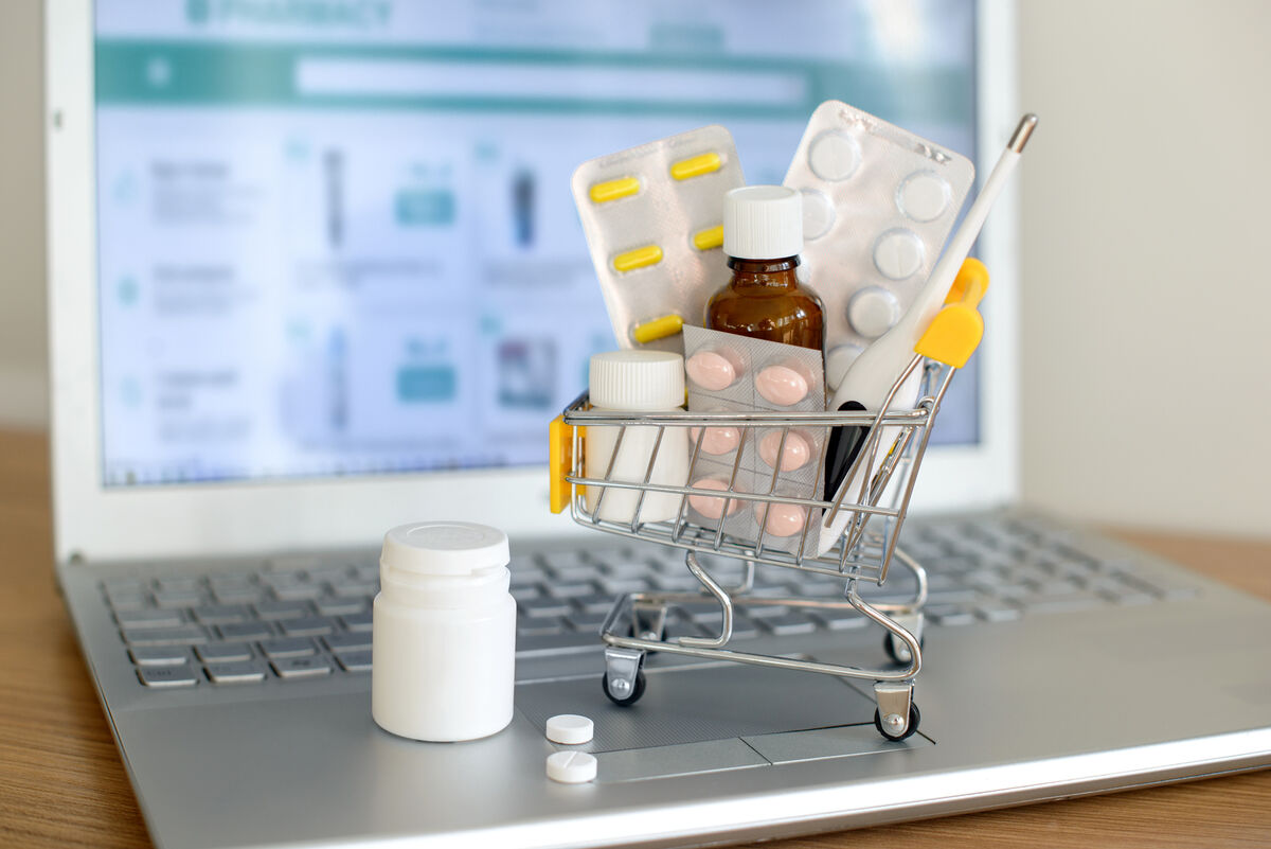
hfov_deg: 39.6
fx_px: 1766
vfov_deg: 27.0
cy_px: 424
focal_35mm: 50
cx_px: 636
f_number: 4
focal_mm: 50
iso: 200
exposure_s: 1/200
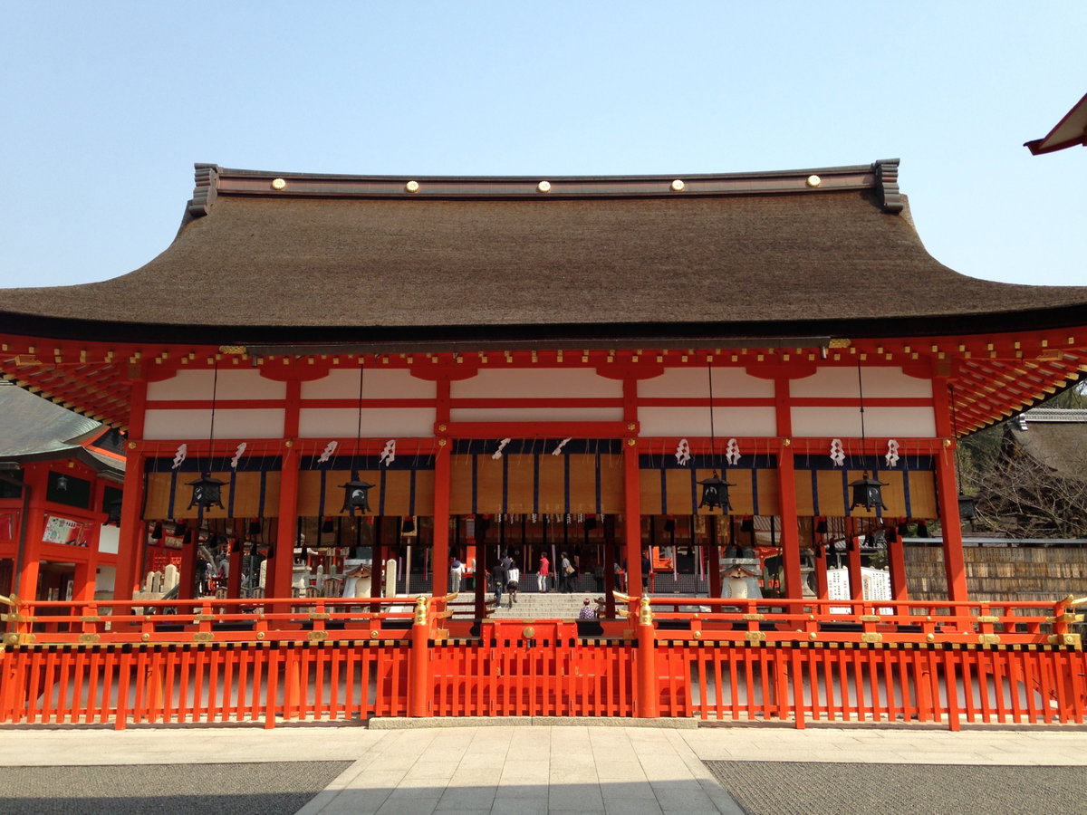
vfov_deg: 42.9
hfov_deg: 55.4
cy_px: 408
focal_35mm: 33
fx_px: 1036
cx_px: 544
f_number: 2.4
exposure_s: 1/889
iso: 50
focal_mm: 4.12
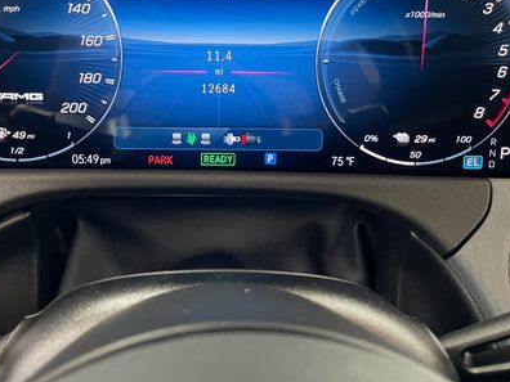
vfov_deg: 33.8
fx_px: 619
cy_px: 105
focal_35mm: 42
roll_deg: -1.3
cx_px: 214
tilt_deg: -15.8
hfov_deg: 44.6
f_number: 1.6
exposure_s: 1/54
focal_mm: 4.2
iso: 400
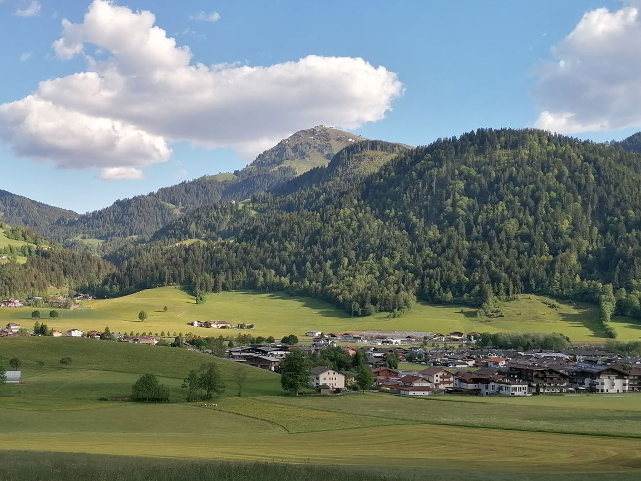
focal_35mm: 45
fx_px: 833
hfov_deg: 40.4
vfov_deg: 32.0
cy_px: 302
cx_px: 130
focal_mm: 4.75
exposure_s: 1/1082
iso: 50
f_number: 1.8
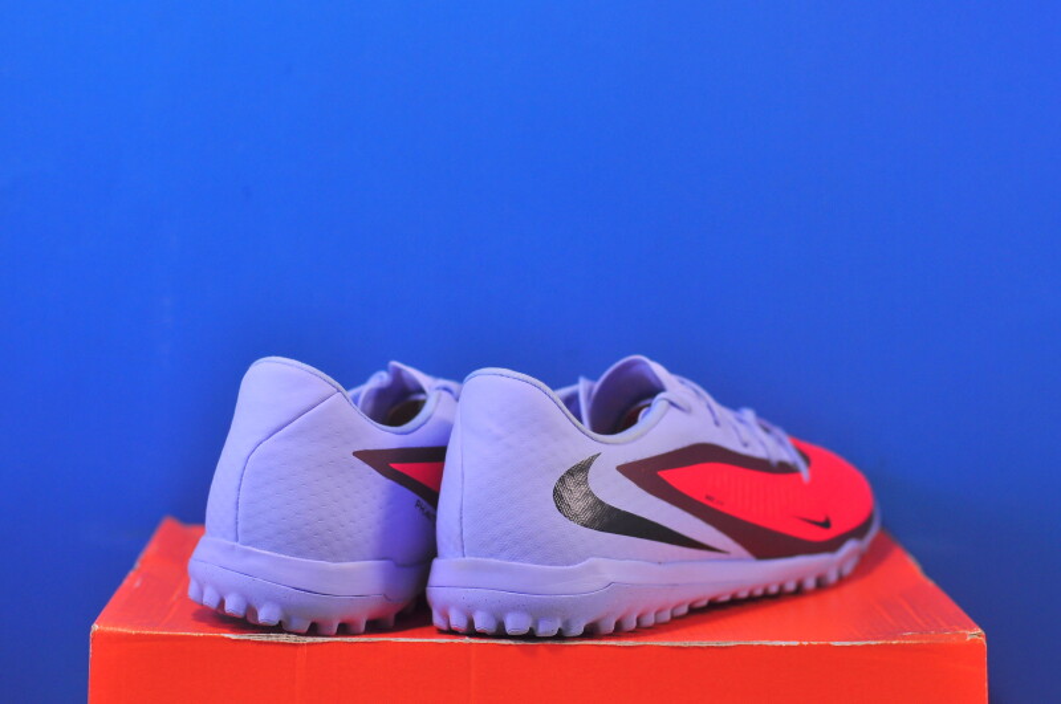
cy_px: 352
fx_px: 2207
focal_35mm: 75
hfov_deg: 27.0
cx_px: 530
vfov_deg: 18.1
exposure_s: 1/320
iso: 250
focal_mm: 50
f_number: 2.8
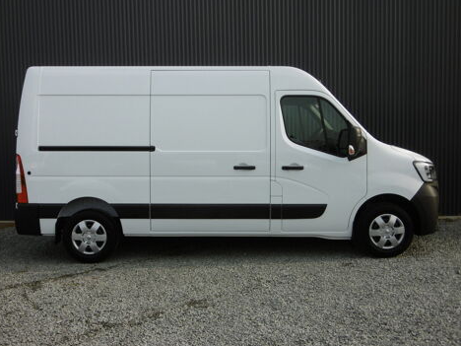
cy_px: 175
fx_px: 519
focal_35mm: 39
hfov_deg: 47.9
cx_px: 226
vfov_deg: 36.8
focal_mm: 6.8
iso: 100
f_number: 3.7
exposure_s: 1/640
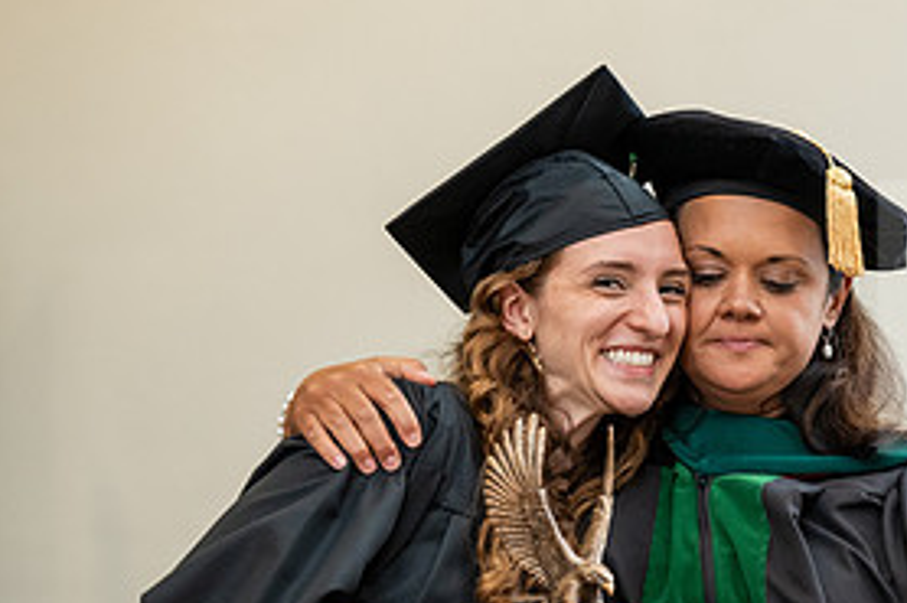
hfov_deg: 8.6
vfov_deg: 5.7
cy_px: 575
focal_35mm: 240
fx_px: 6043
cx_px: 780
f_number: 3.2
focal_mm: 115
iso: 1600
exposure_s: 1/200
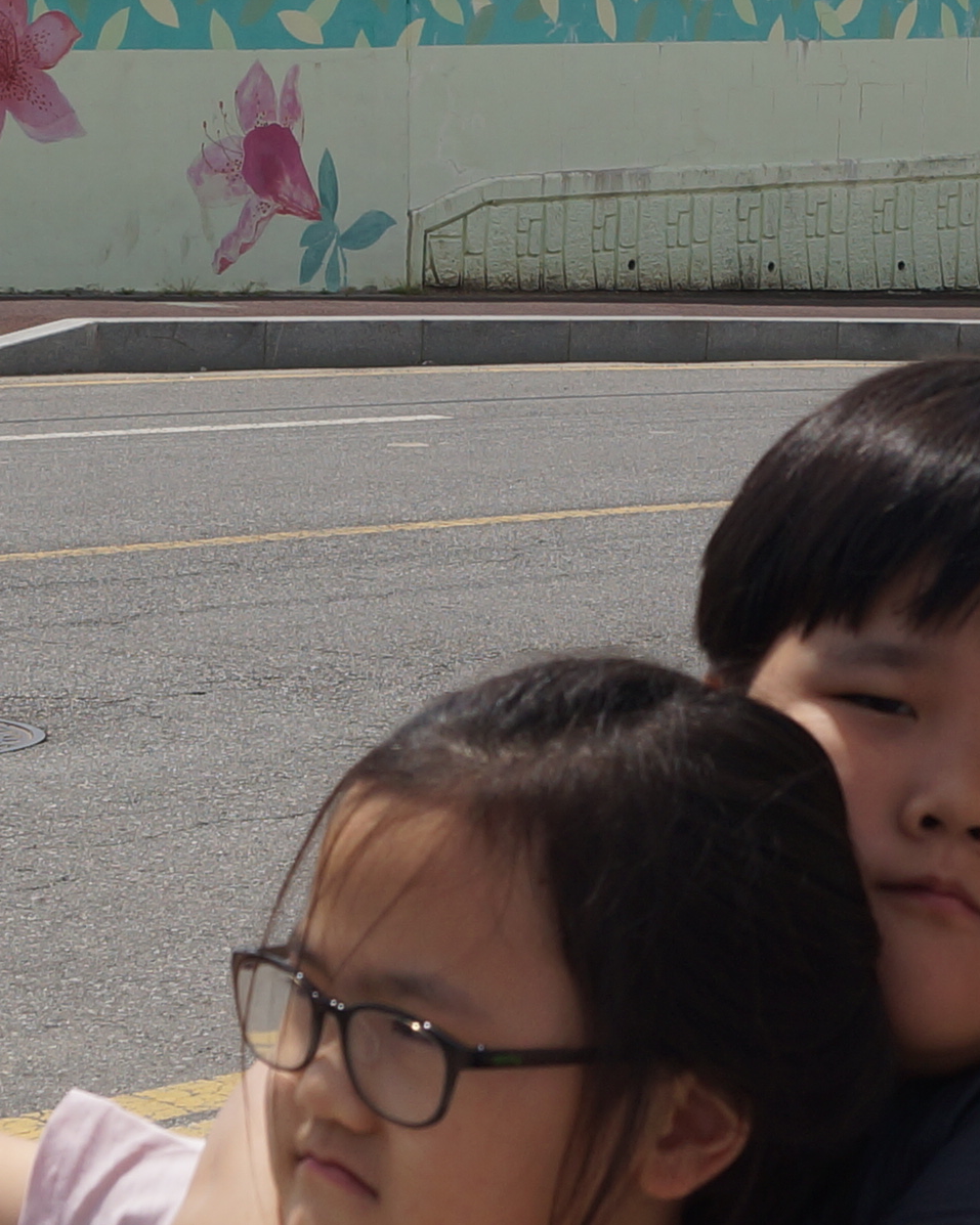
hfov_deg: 12.1
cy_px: 584
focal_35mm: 127
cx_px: 696
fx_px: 4606
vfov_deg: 15.2
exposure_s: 1/640
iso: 100
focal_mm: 22
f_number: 8
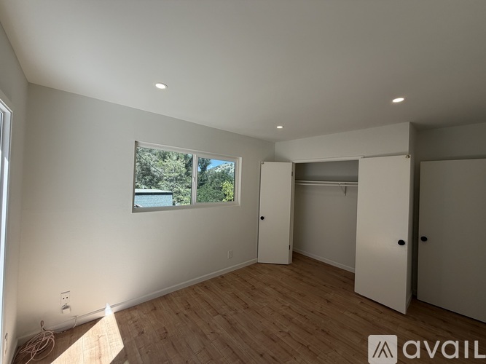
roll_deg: -1.6
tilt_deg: +0.5
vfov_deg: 85.7
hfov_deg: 102.1
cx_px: 243
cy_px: 182
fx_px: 197
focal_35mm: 14
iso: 50
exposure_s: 1/342
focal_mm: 2.22
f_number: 2.2
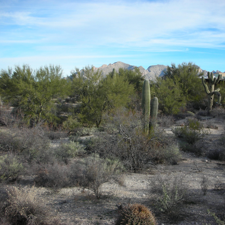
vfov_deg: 40.0
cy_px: 113
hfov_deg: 40.0
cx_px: 127
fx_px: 309
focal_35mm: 42
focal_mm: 5.8
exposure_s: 1/408
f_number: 3
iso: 50
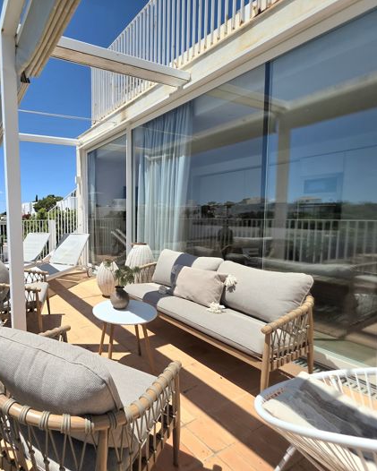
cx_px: 78
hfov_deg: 69.9
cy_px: 236
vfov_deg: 89.6
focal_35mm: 17
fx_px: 237
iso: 40
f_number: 1.9
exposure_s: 1/5000
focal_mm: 2.2
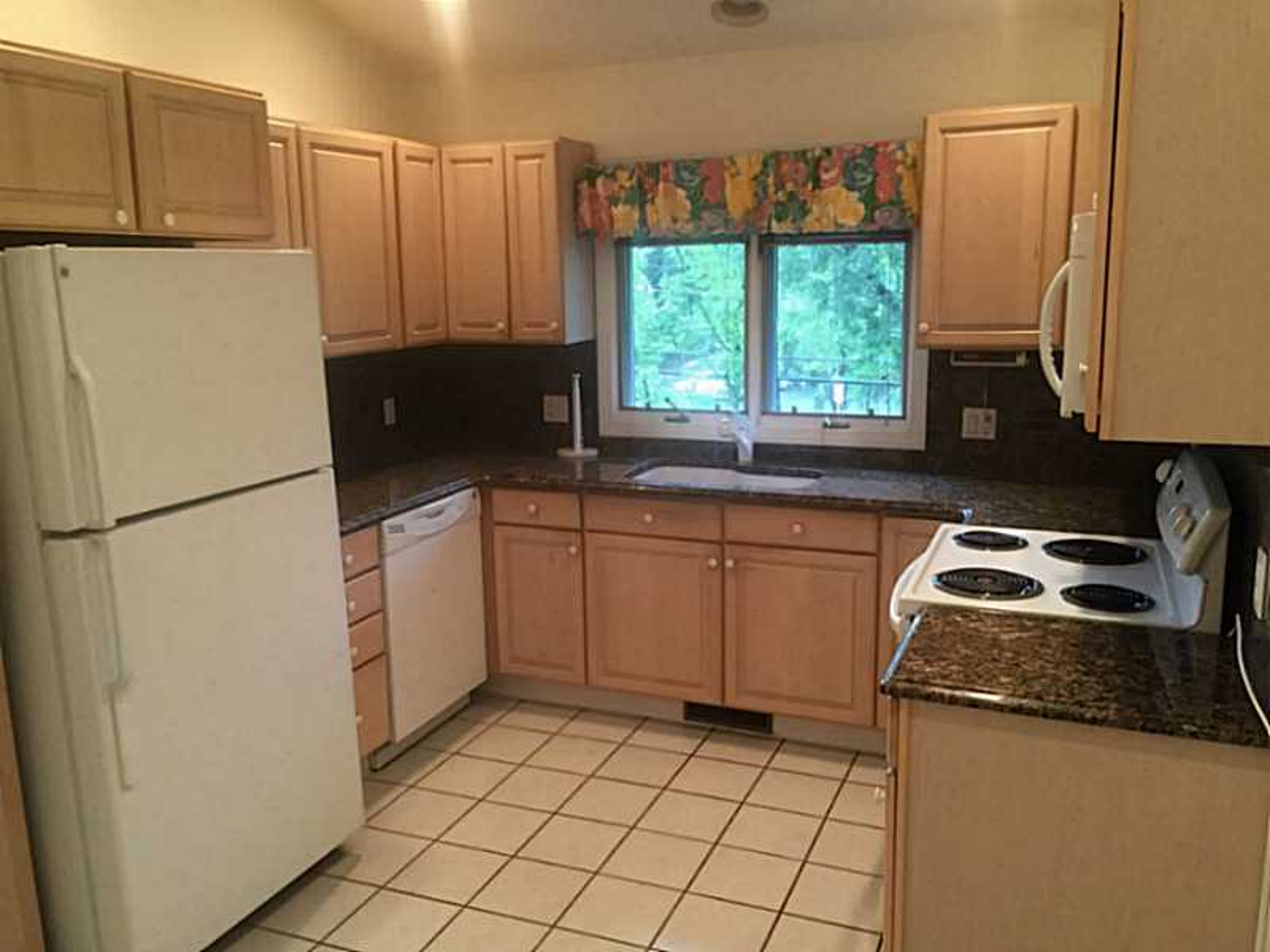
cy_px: 476
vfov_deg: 48.2
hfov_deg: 61.7
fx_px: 1064
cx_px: 635
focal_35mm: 29
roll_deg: -0.6
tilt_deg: -10.4
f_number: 2.2
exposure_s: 1/30
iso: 160
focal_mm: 4.15
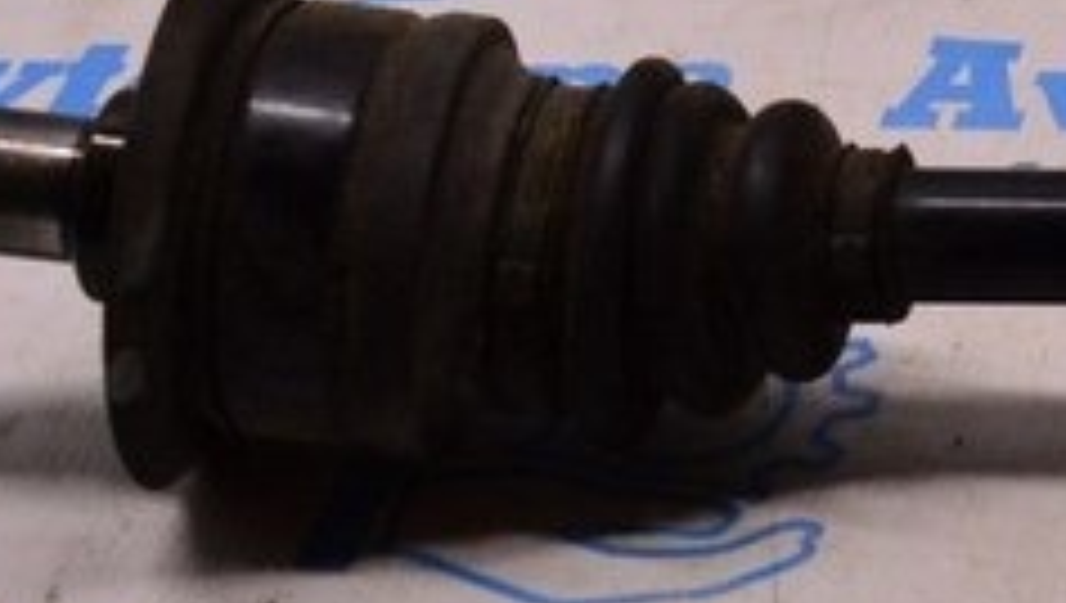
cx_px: 1808
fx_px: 4026
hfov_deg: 13.7
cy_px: 34
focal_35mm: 142
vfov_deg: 8.5
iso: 1600
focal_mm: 21
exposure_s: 1/160
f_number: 8
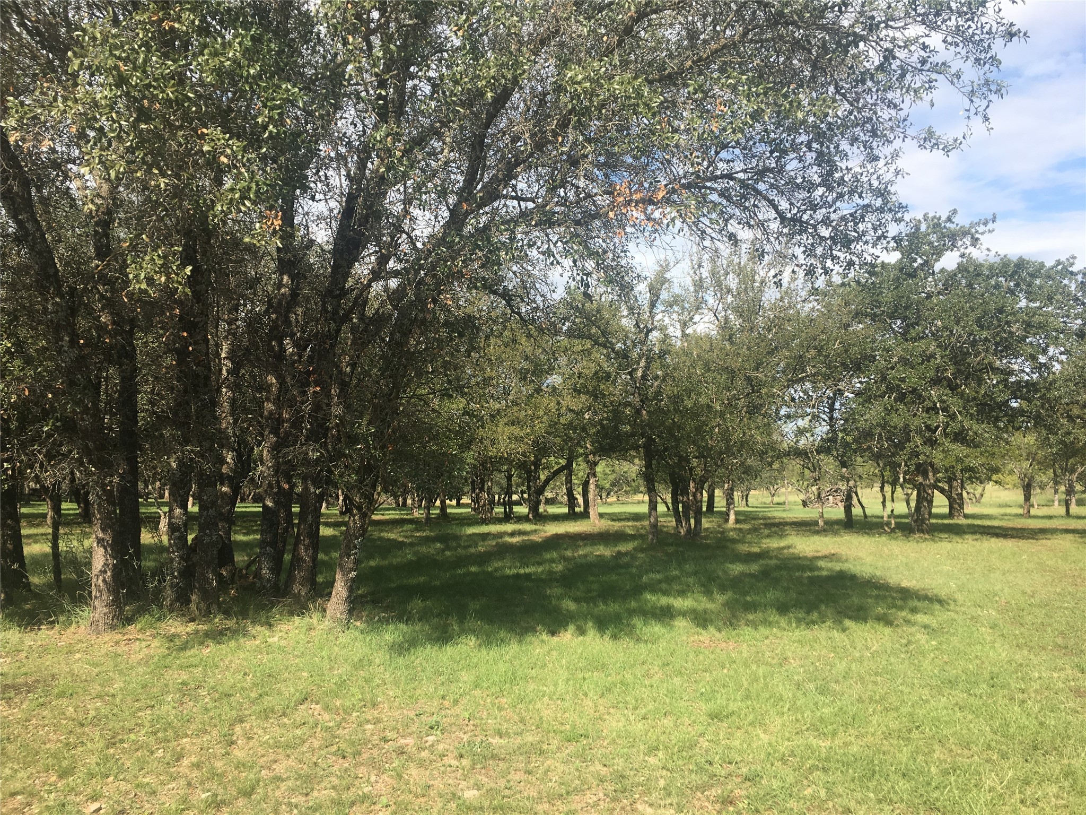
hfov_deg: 61.7
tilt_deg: +4.9
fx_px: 910
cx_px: 543
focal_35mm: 29
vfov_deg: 48.2
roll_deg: +0.2
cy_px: 408
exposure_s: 1/801
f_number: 2.2
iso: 25
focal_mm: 4.15
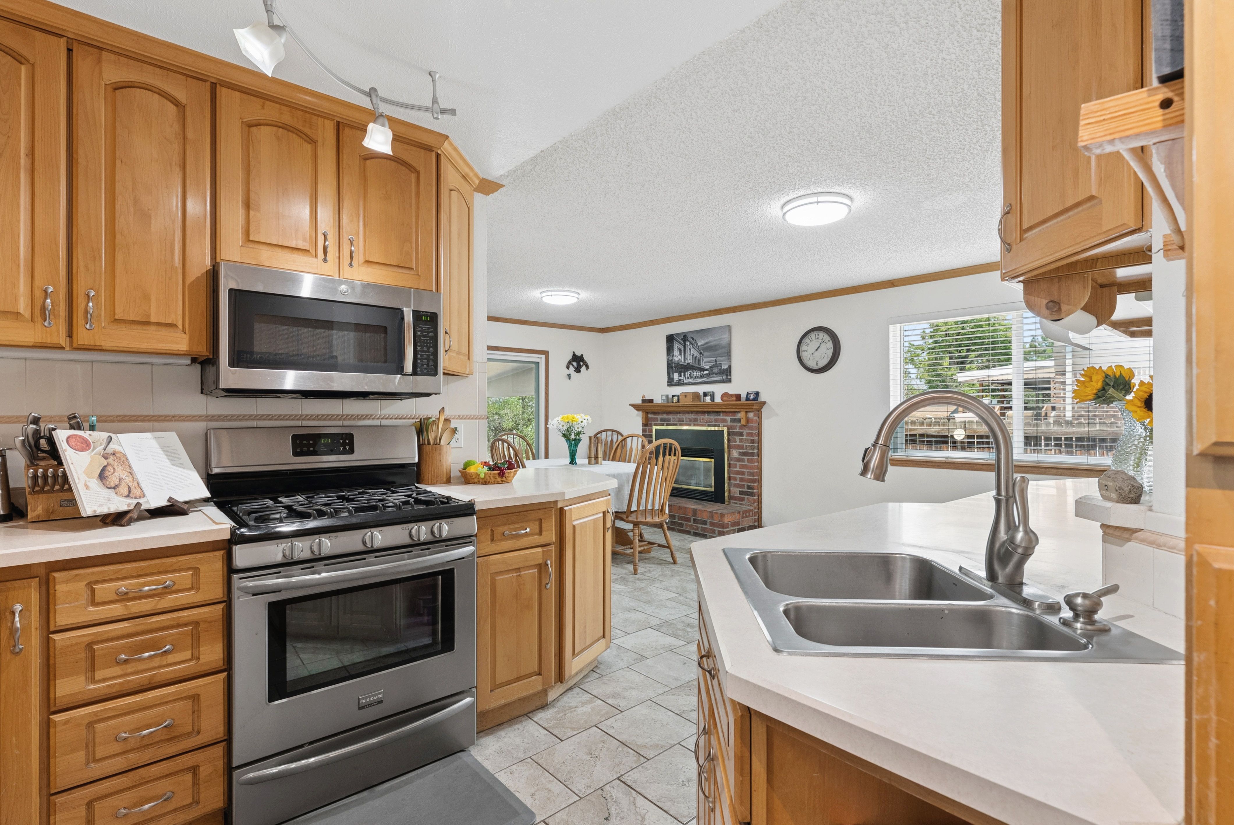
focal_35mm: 17
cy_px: 412
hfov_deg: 93.2
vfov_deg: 70.5
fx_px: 583
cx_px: 617
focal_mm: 17
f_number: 9
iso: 640
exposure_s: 1/20
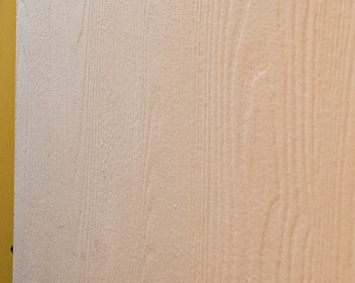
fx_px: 903
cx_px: -235
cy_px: 4
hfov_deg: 18.6
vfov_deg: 17.5
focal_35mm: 86
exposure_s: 1/6
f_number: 5.6
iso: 400
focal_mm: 16
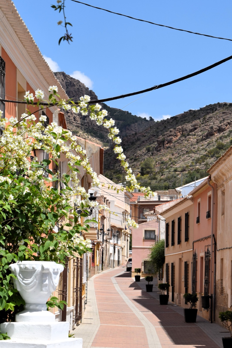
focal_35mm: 82
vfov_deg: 24.6
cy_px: 174
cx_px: 116
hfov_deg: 16.5
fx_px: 798
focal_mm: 55
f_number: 11
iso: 200
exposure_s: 1/500
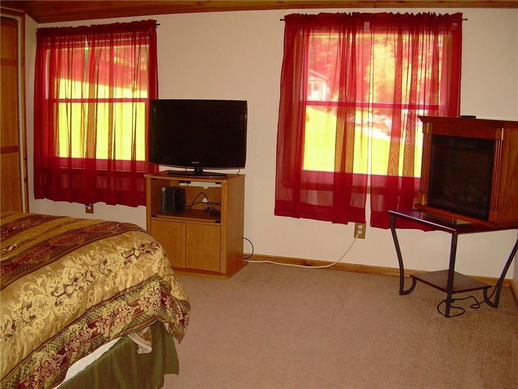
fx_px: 569
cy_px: 194
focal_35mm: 38
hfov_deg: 49.0
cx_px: 259
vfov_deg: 37.7
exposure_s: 1/60
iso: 141
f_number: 2.8
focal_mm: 6.3
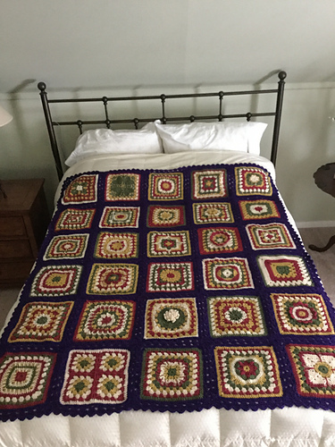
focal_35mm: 31
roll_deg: +1.9
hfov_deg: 45.4
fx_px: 400
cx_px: 168
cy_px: 224
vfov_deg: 58.4
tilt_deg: -32.9
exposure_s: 1/15
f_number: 2.4
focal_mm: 3.3
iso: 500
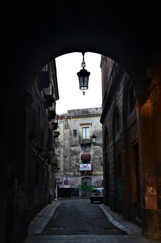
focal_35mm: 45
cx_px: 80
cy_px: 122
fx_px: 303
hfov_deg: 29.7
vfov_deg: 43.7
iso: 320
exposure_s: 1/25
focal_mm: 30
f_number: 7.1
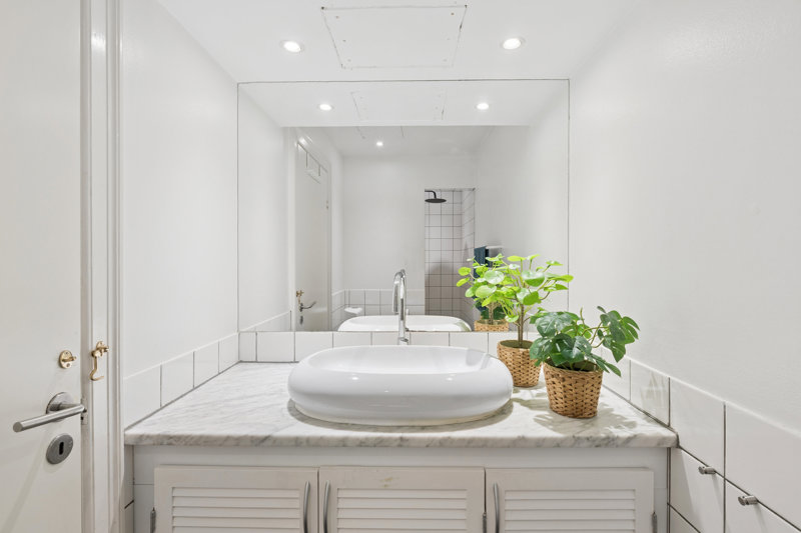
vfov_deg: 70.4
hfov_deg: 93.3
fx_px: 378
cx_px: 400
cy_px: 266
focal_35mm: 17
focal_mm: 17
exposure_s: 1/3.33
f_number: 9
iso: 125
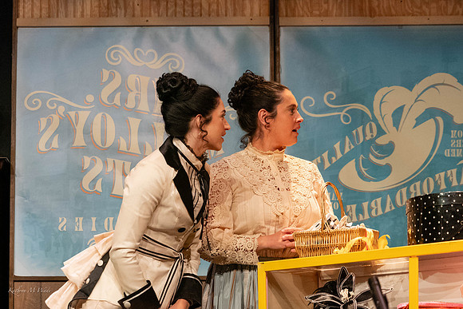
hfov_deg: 15.6
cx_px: 216
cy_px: 190
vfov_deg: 10.5
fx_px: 1686
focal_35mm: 131
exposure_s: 1/400
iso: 4000
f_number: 6.3
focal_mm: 103
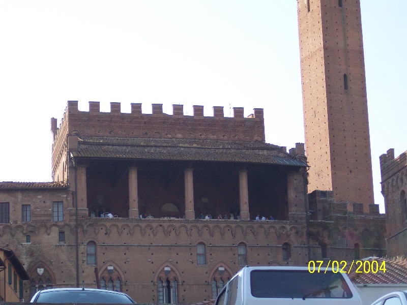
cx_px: 204
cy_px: 152
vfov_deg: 13.0
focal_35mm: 114
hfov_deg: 17.3
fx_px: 1340
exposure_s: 1/350
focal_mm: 24
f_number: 4.8
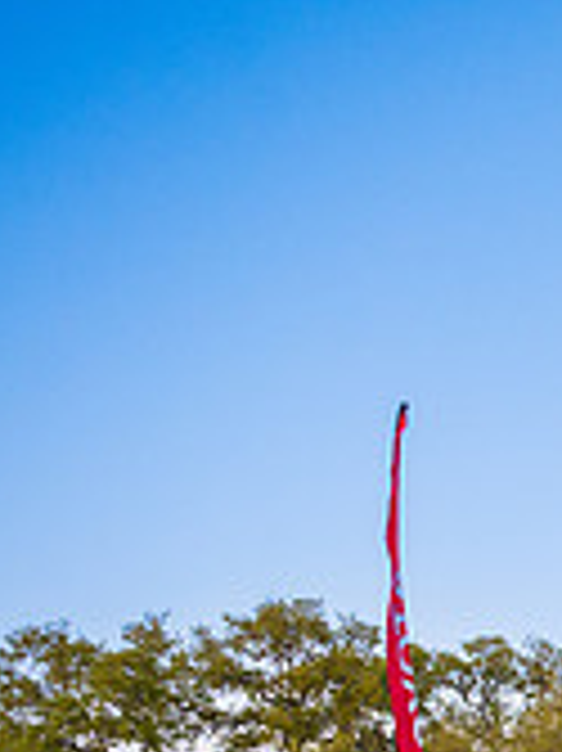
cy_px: 829
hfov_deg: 14.7
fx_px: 1734
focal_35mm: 80
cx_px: 1173
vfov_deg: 23.0
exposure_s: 1/800
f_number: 4
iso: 1250
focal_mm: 24
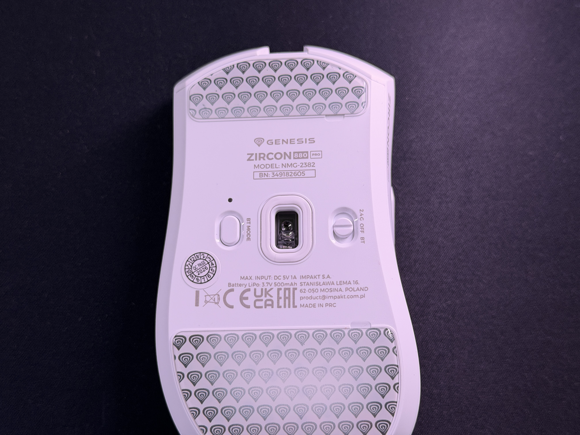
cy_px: 218
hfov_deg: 39.7
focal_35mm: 48
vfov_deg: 30.3
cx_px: 290
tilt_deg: -79.1
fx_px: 804
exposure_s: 1/105
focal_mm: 6.76
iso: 100
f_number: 1.78
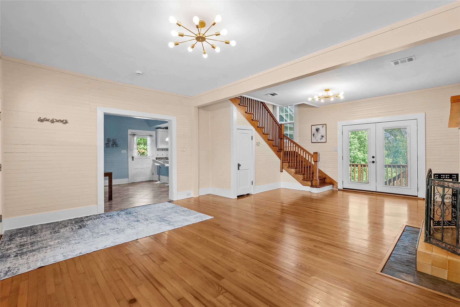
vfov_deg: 73.8
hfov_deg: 96.7
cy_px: 154
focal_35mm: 16
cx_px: 230
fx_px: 205
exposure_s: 1/30
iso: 1000
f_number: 8
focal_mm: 16
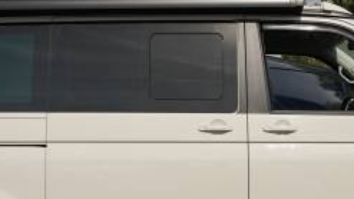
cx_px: 212
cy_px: 106
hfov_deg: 22.0
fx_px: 910
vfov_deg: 12.5
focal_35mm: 97
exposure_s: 1/320
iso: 100
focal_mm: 35.7
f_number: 5.6
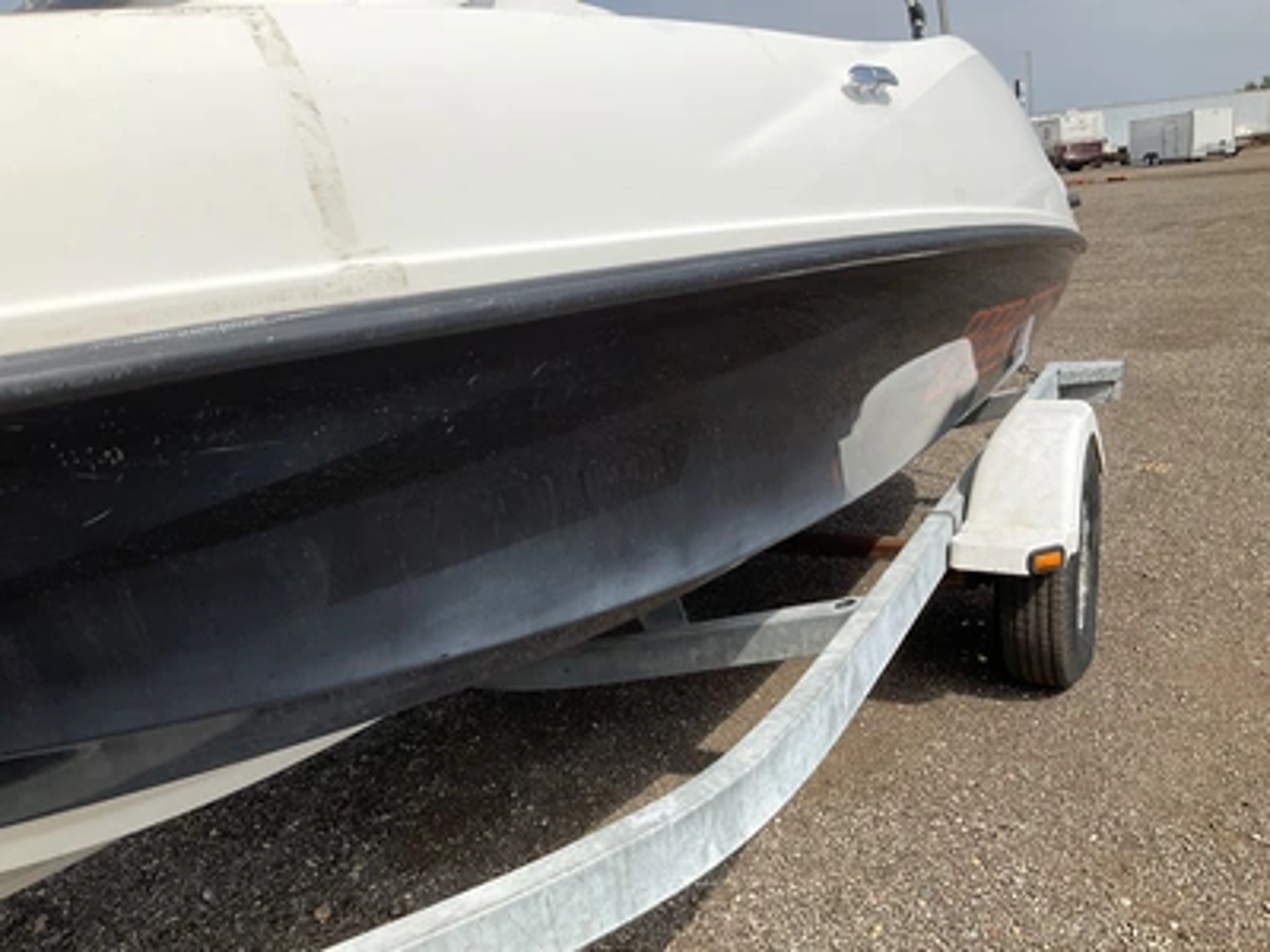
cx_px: 635
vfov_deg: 48.2
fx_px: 1064
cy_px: 476
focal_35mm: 29
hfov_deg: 61.7
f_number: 1.8
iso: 25
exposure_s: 1/2427
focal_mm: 3
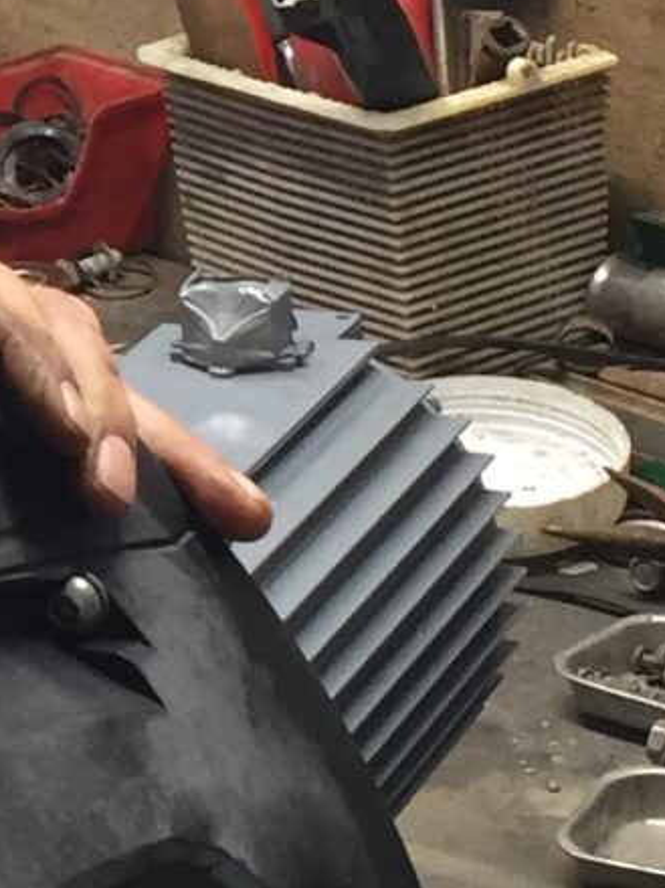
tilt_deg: -16.4
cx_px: -392
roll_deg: +4.9
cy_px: 162
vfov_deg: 11.6
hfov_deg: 8.5
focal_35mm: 169
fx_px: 4331
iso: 100
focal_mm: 4.15
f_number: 2.2
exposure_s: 1/33
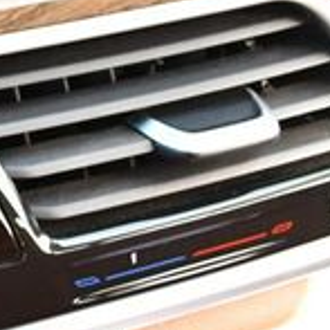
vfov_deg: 12.7
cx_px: -339
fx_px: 1434
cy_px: -90
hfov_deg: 11.7
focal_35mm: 133
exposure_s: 1/250
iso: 800
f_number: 3.5
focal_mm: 18
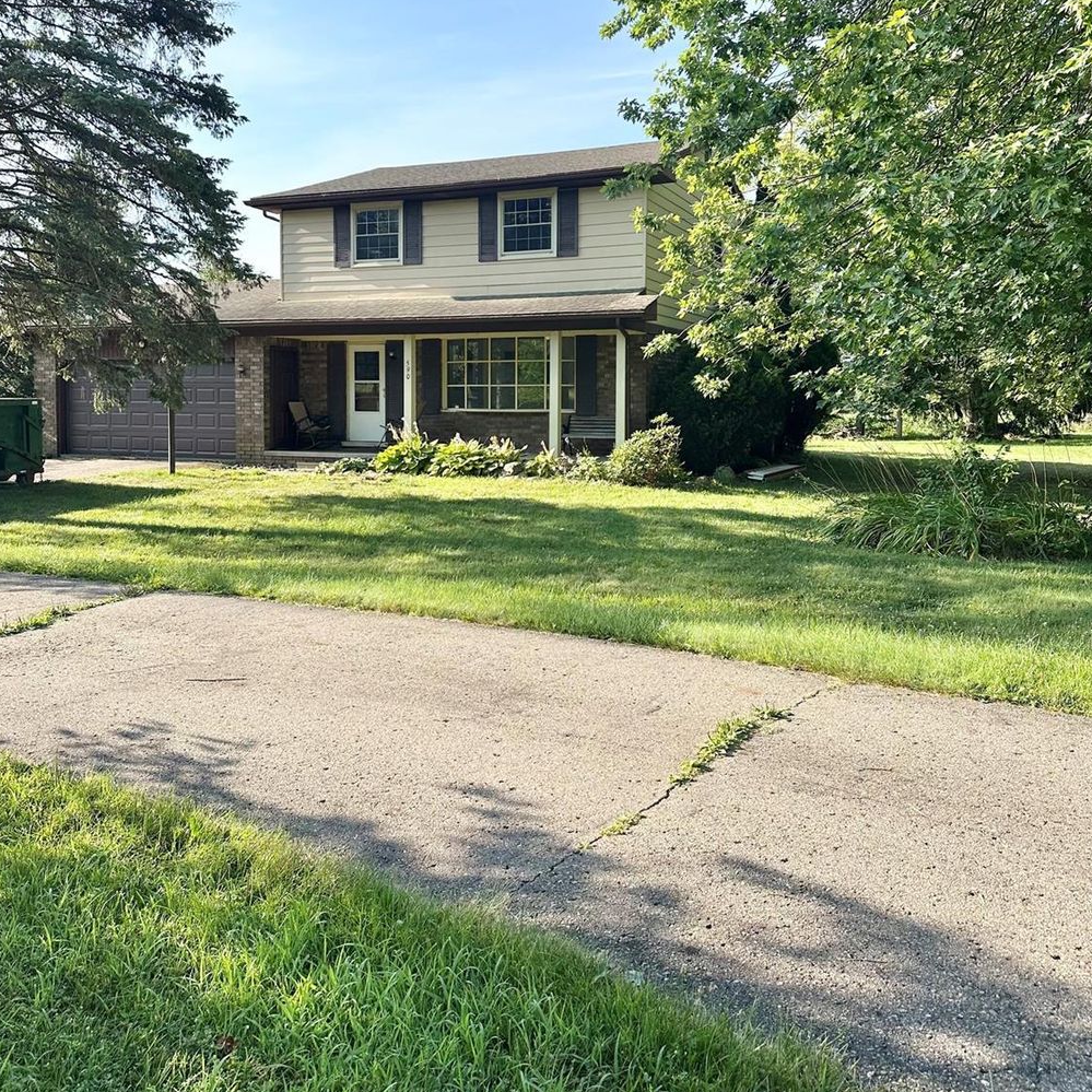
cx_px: 537
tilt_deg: -2.5
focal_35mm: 29
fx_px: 1035
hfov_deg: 55.6
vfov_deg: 55.3
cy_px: 444
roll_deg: -1.0
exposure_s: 1/1639
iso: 80
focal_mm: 6.86
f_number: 1.78
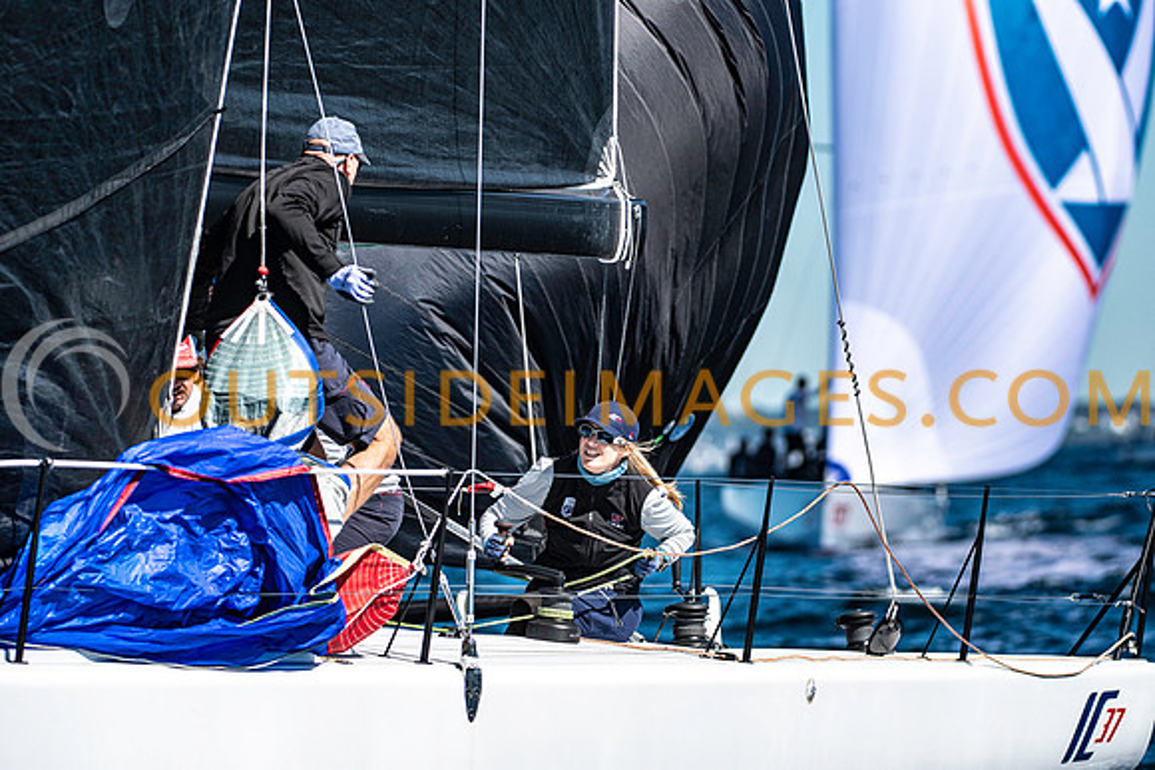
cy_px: 385
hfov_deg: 5.7
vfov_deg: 3.8
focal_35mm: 360
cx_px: 578
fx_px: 11552
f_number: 5
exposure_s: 1/2500
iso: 320
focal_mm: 240
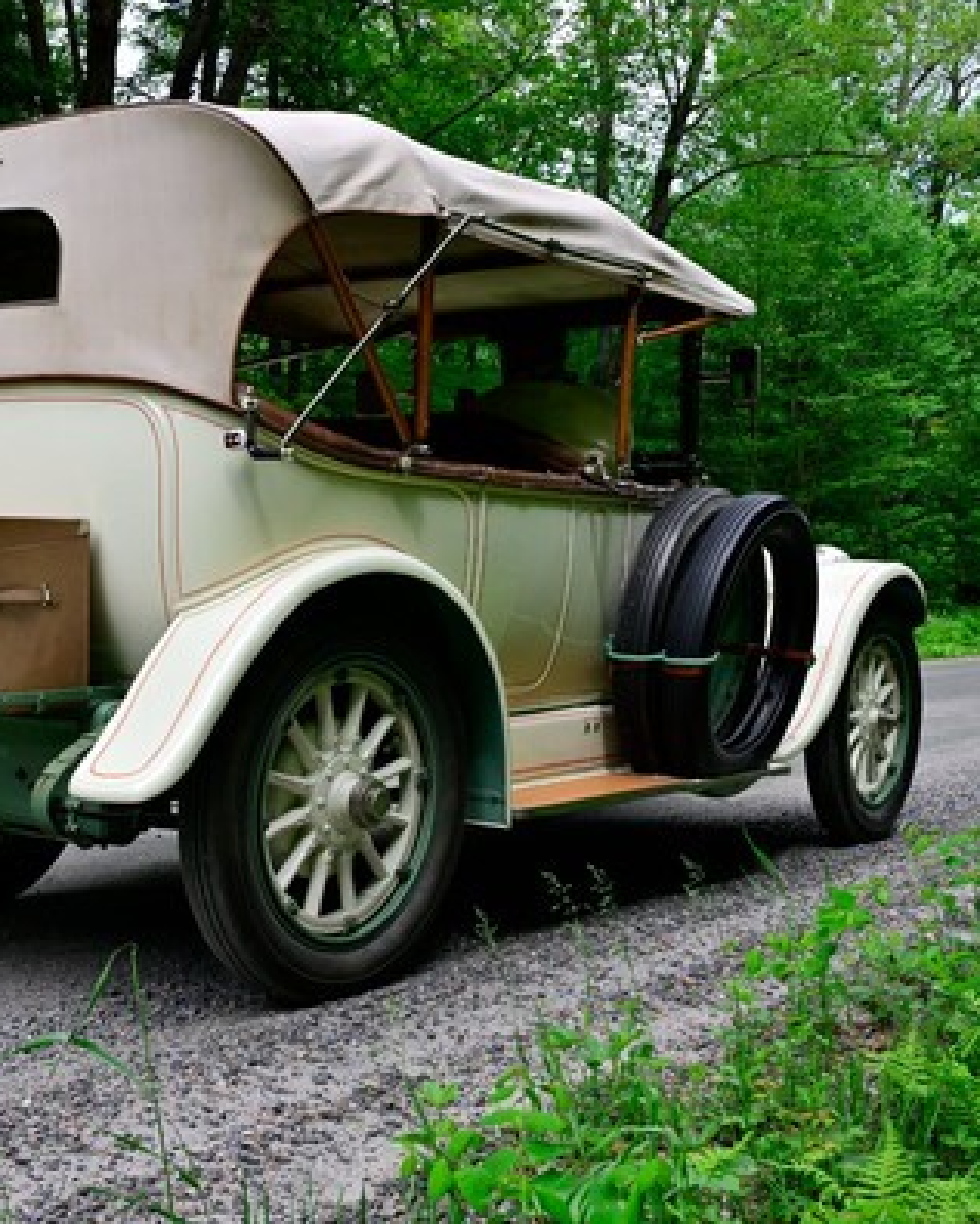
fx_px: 1595
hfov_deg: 34.0
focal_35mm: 44
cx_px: 374
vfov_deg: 42.0
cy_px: 610
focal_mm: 31
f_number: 13
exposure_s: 1/500
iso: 1000
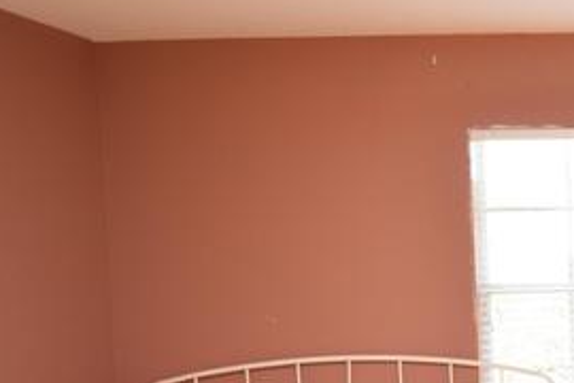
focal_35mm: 40
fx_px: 638
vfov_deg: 33.2
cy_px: 247
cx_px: 674
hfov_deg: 37.7
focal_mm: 10
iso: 720
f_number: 5.6
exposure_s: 1/125
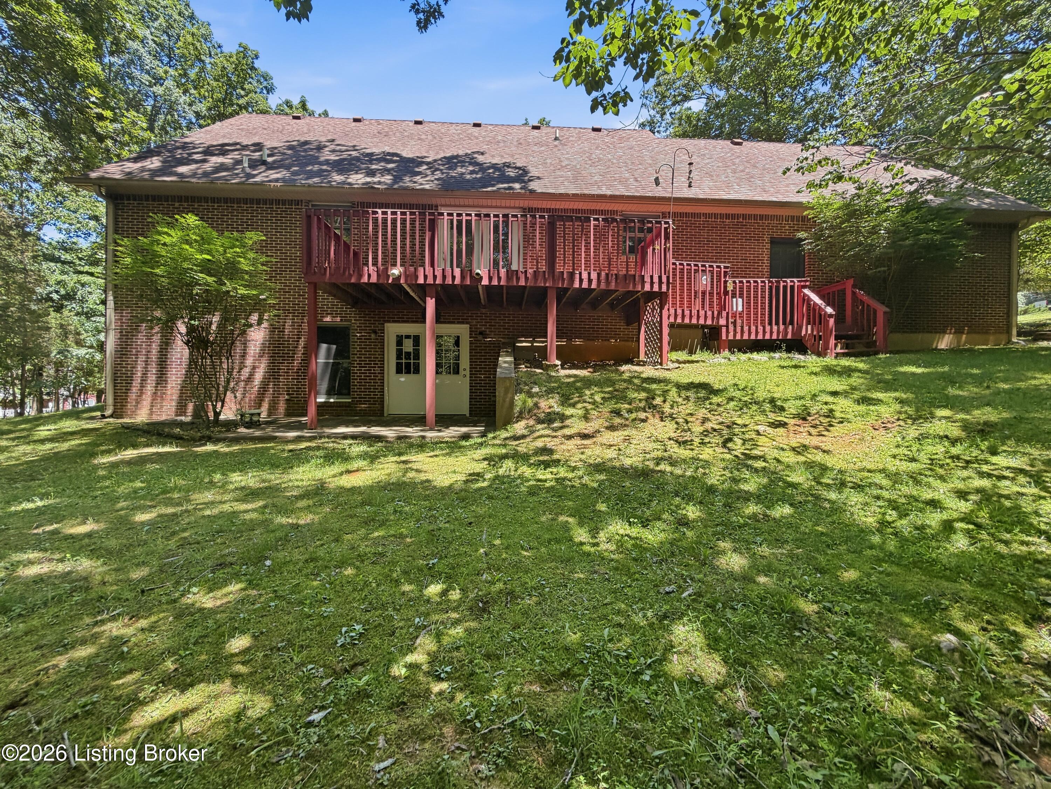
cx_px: 526
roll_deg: -0.6
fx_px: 425
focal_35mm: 14
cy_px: 394
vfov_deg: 85.7
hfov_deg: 102.1
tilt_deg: -1.7
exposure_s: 1/151
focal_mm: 2.2
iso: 40
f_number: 2.2
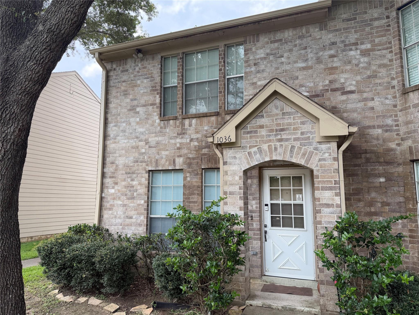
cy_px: 158
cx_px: 210
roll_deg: +0.3
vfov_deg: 56.8
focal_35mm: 24
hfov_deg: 71.6
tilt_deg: +8.3
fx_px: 291
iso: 100
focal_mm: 6.76
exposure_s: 1/979
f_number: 1.78
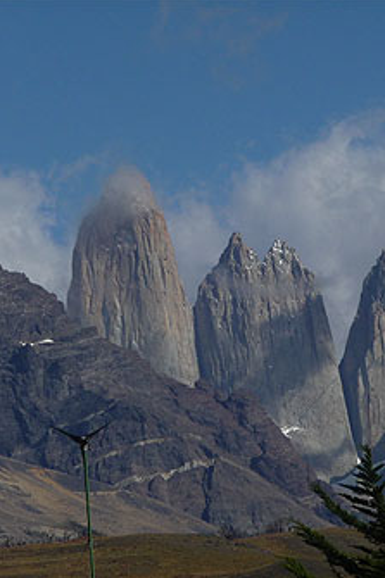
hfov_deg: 4.9
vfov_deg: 7.4
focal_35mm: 278
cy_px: 290
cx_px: 262
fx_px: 4464
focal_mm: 34.2
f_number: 11
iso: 100
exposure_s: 1/320
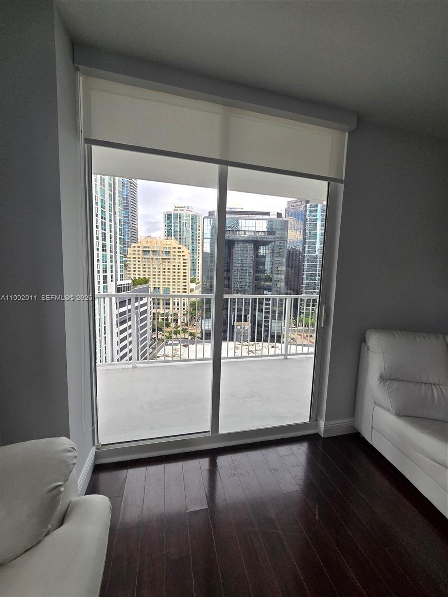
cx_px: 224
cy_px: 298
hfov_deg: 89.9
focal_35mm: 13
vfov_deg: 106.2
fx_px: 224
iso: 125
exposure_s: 1/359
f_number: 2.2
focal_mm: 2.2
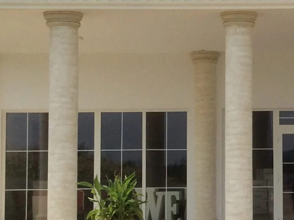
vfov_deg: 13.8
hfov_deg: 17.7
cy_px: 113
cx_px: 327
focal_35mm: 107
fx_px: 907
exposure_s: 1/1845
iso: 32
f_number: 2.4
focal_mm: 3.3
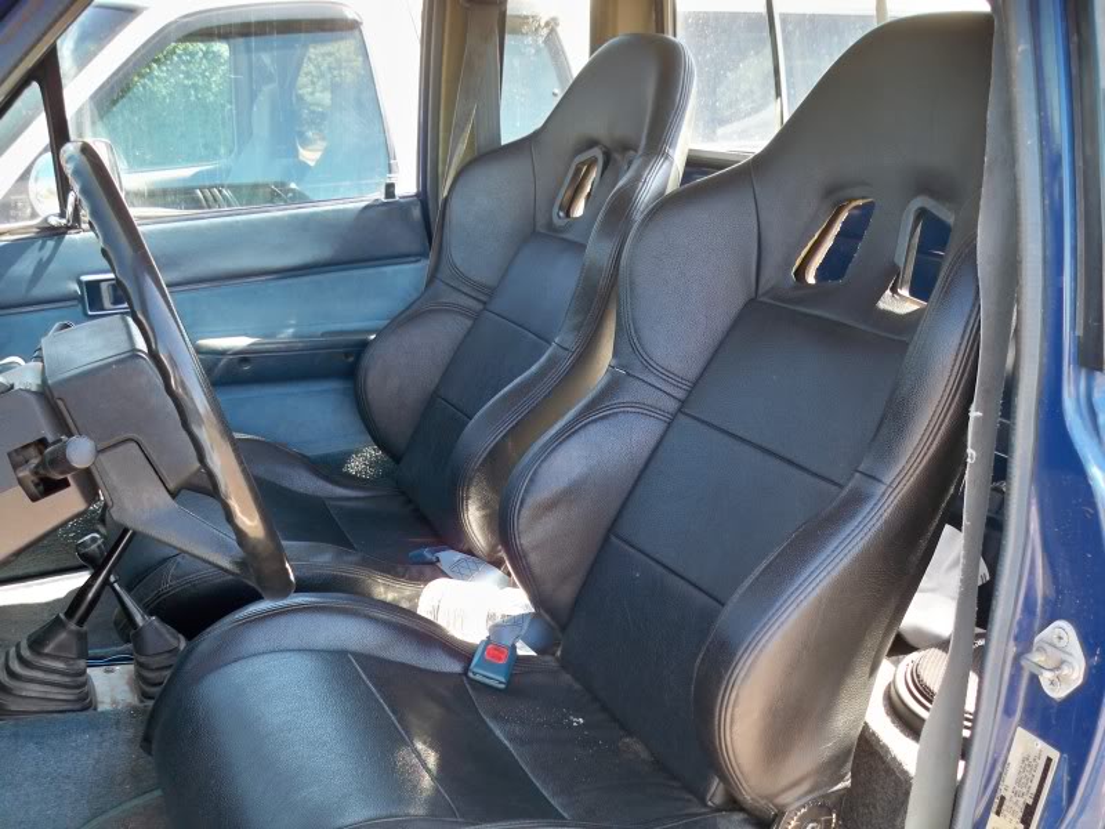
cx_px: 552
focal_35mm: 35
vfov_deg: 40.7
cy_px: 414
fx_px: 1117
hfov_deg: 52.6
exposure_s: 1/40
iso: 100
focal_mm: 6.3
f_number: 3.1
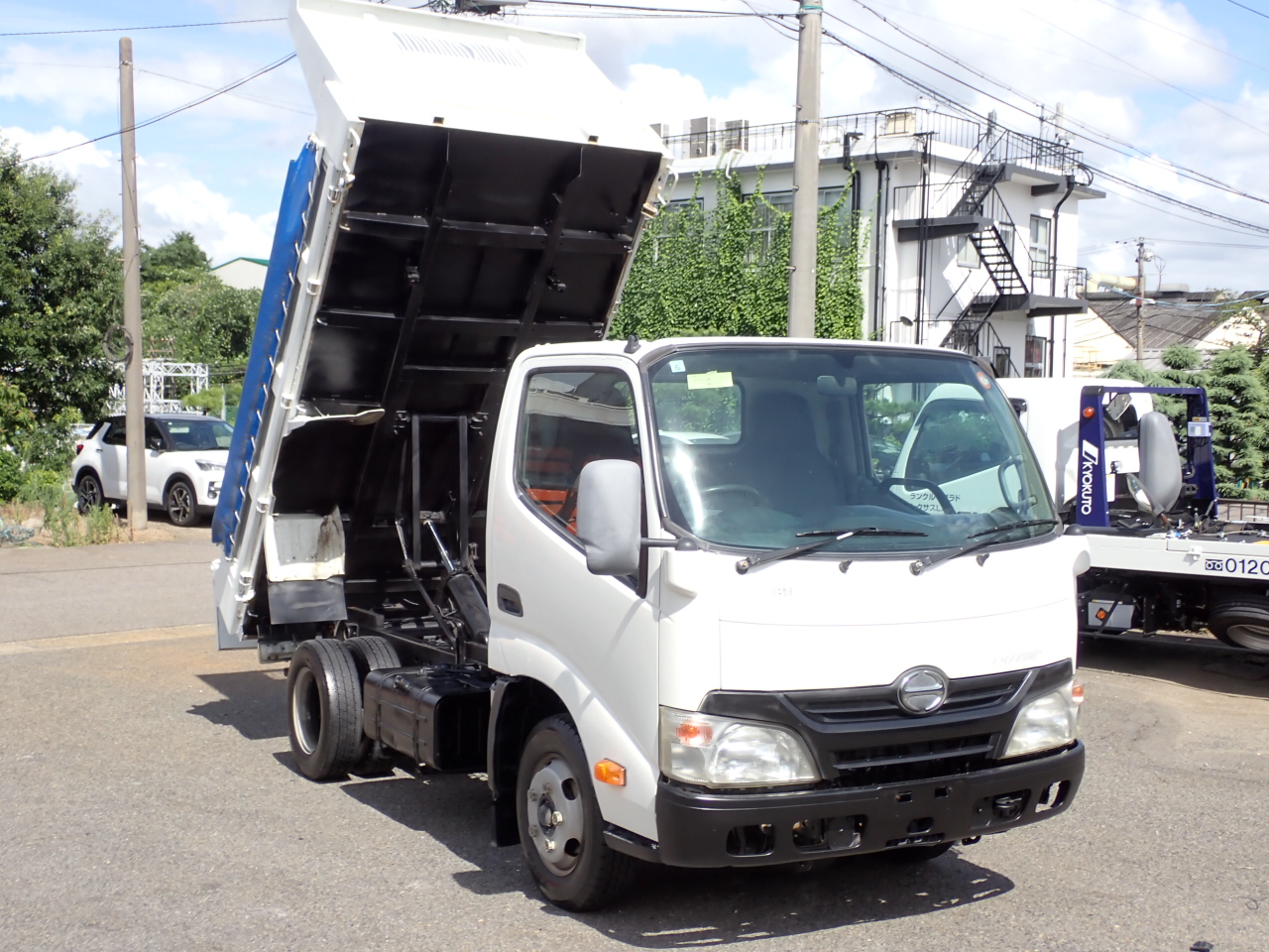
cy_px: 476
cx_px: 634
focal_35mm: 44
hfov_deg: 42.9
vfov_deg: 32.9
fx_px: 1613
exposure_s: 1/500
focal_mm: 7.84
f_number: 4
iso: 100
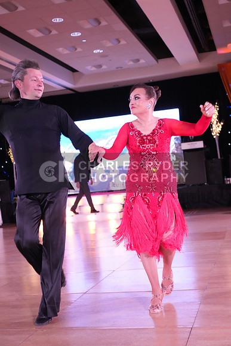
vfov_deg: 40.3
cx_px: 116
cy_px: 173
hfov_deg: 27.5
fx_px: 471
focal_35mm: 49
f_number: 7.1
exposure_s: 1/250
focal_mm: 49
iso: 8000
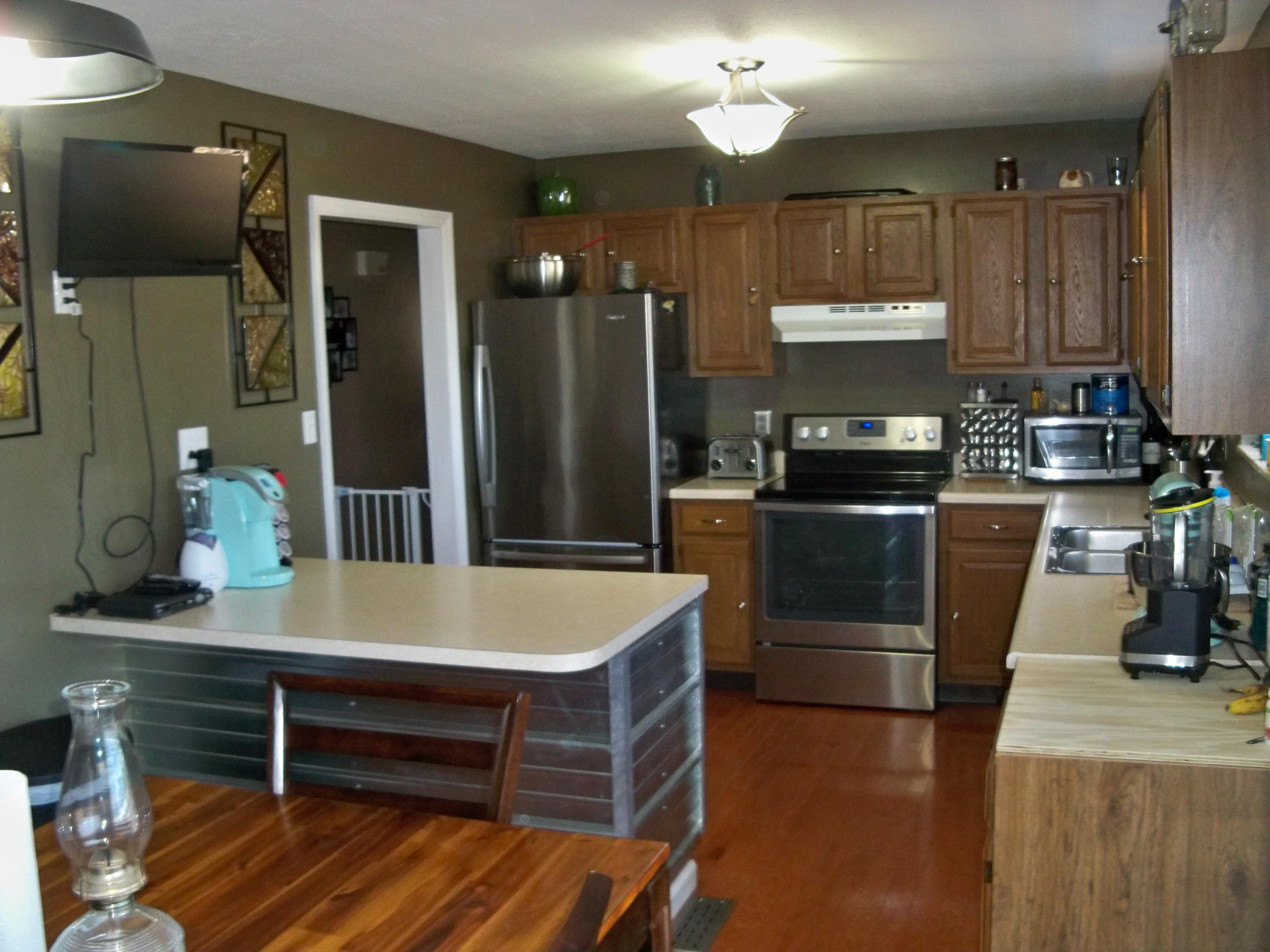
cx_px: 635
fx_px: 1284
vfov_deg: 40.7
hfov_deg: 52.6
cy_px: 476
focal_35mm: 35
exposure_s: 1/30
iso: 320
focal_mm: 6.2
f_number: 3.5
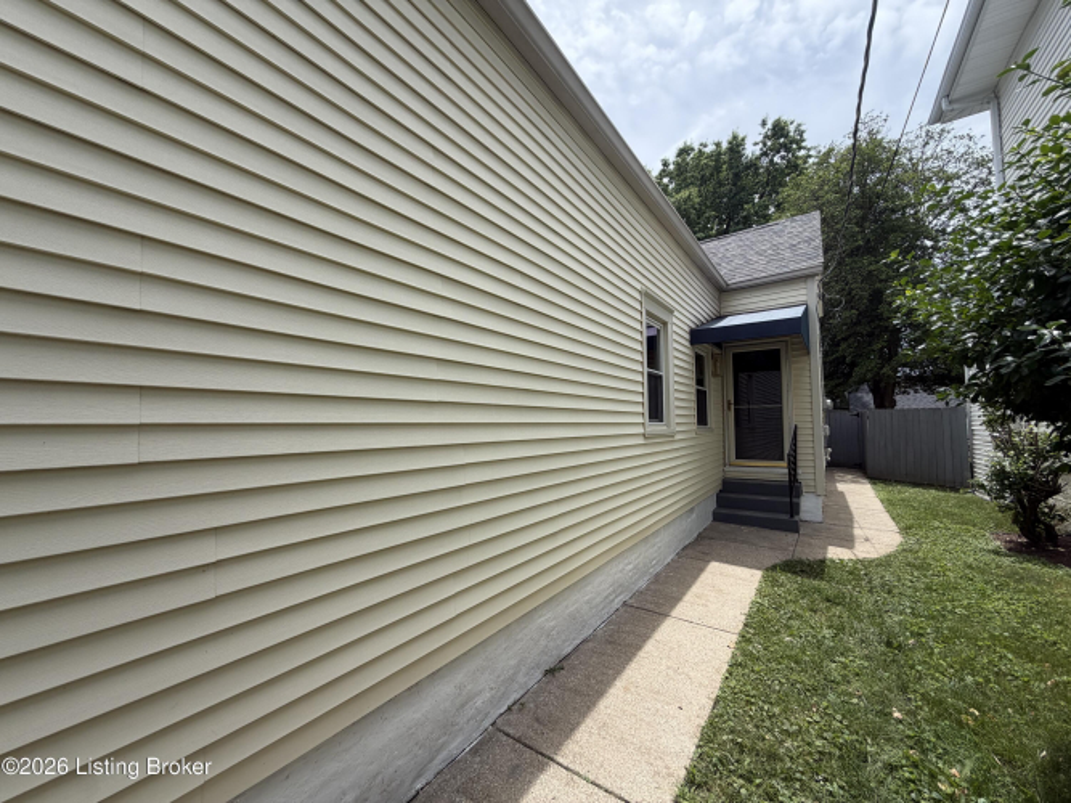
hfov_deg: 102.1
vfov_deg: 85.7
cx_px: 536
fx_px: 433
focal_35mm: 14
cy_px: 402
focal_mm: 2.22
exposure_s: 1/770
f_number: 2.2
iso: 32
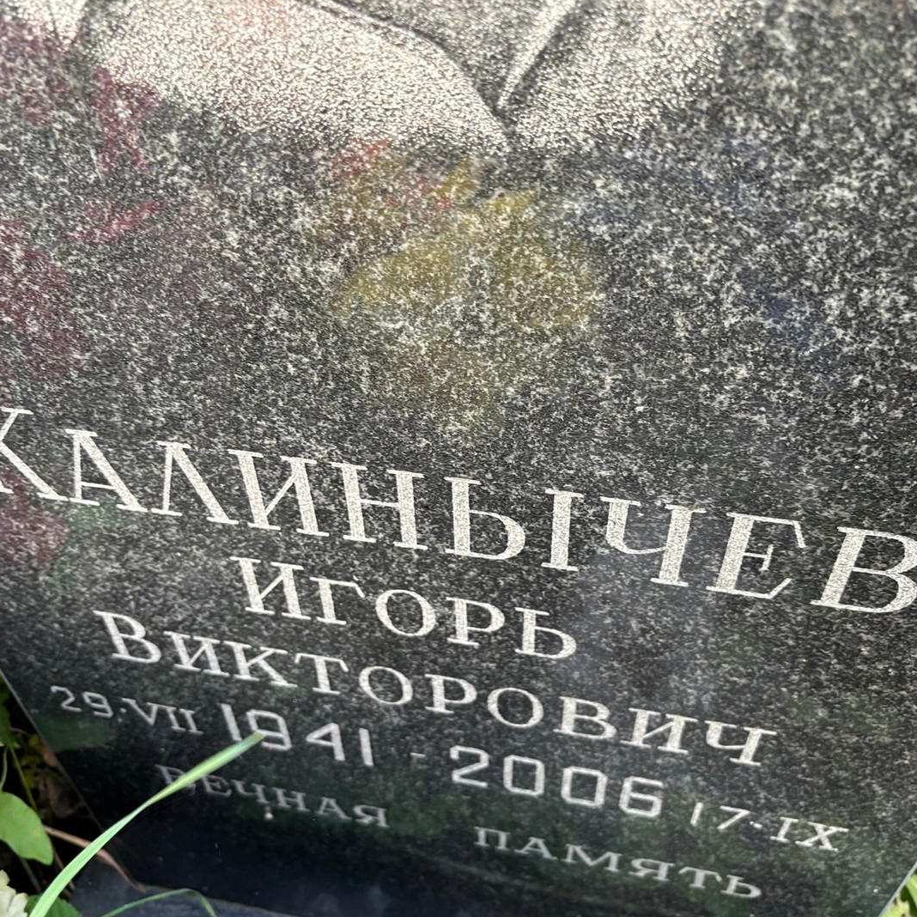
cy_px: 460
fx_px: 929
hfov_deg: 52.5
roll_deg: +1.6
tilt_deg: -43.2
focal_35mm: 31
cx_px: 461
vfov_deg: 52.5
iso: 125
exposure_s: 1/61
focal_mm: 5.96
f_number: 1.6
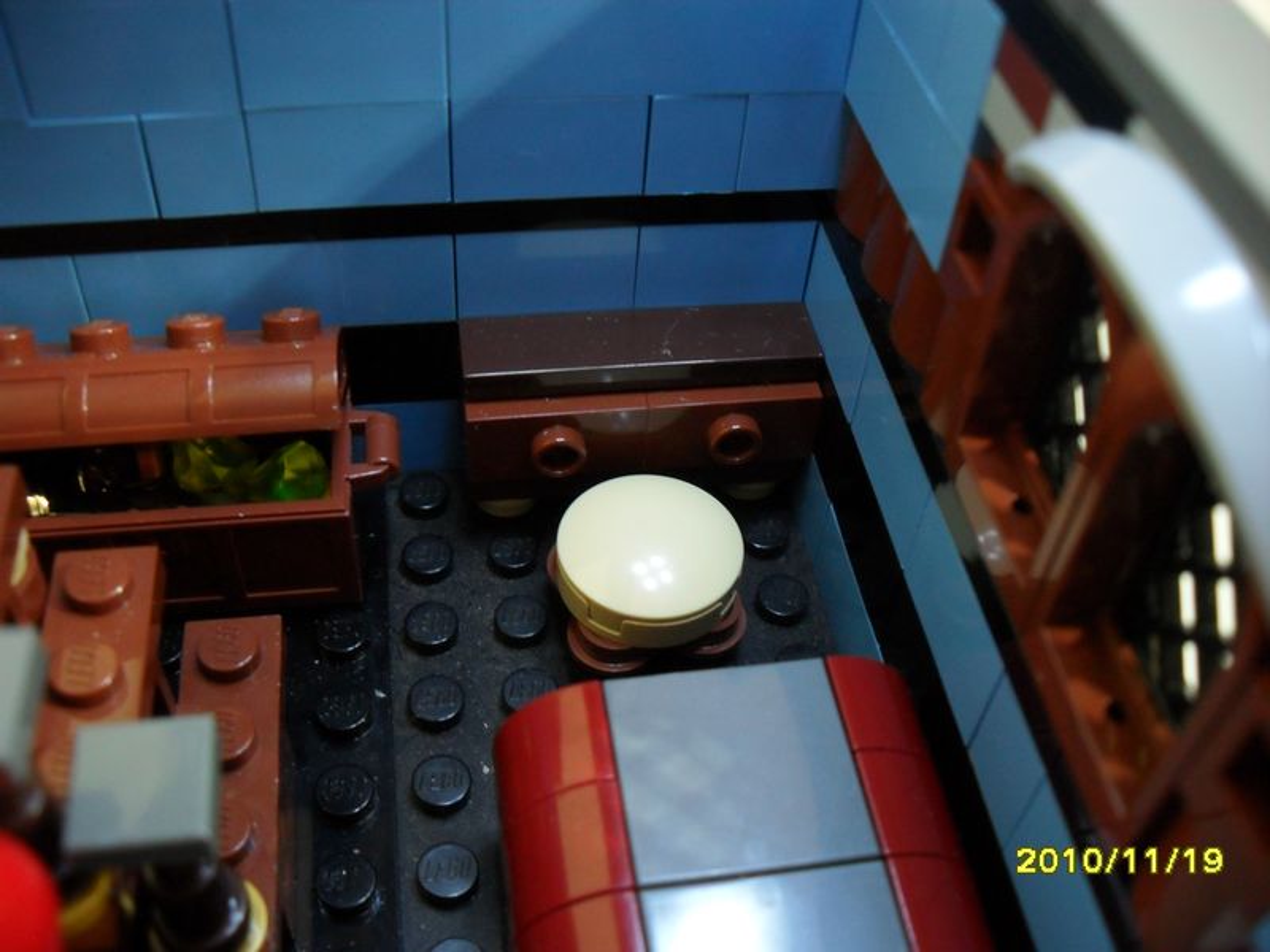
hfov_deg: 52.6
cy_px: 476
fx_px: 1284
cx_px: 635
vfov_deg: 40.7
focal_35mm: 35
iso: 200
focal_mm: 6.2
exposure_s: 1/2
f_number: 2.8
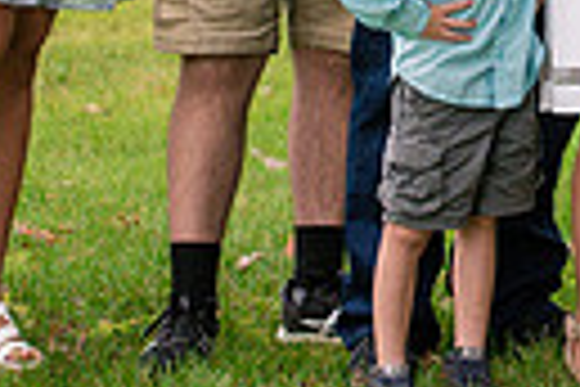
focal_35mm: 351
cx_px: 695
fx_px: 5655
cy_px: -343
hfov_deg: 5.8
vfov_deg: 3.9
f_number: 4.5
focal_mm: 70
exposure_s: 1/250
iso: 1000
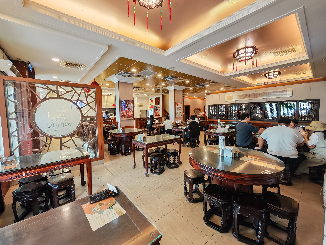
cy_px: 122
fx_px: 122
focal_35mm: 13
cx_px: 163
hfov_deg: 106.2
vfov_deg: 89.9
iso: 160
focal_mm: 1.82
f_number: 2
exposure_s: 1/60
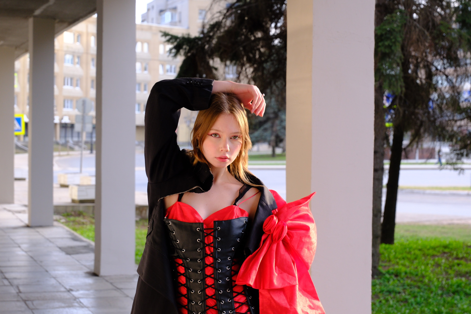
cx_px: 236
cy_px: 157
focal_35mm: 75
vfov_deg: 18.2
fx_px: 981
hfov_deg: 27.0
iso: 640
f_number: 4.8
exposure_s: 1/150
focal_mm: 50
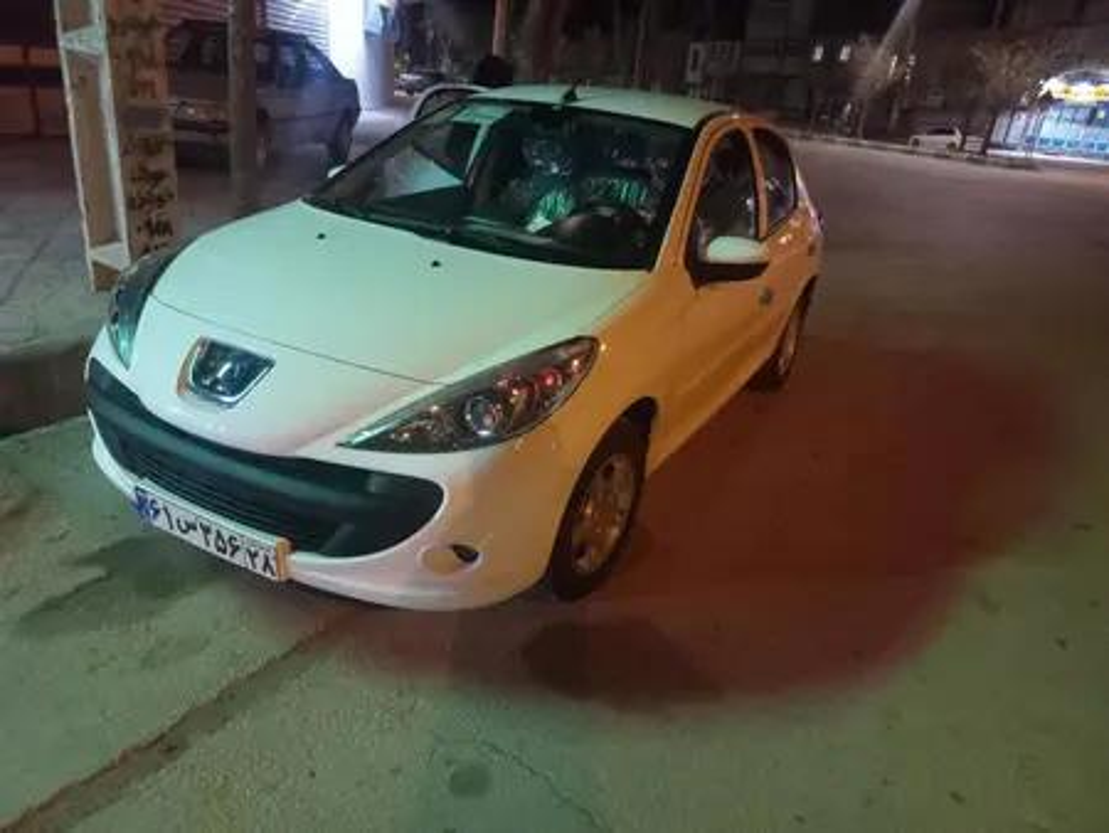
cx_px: 554
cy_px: 416
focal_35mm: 25
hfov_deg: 69.4
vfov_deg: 54.9
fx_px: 801
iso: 1250
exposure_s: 1/20
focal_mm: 4.6
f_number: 1.8
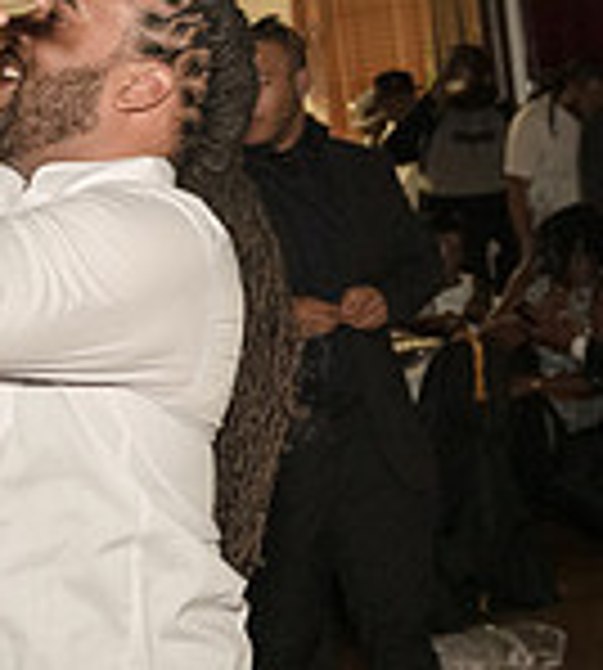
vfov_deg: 18.8
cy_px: 207
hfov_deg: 16.7
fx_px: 2022
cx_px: 29
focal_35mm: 97
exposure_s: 1/250
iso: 2000
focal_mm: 24
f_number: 3.5
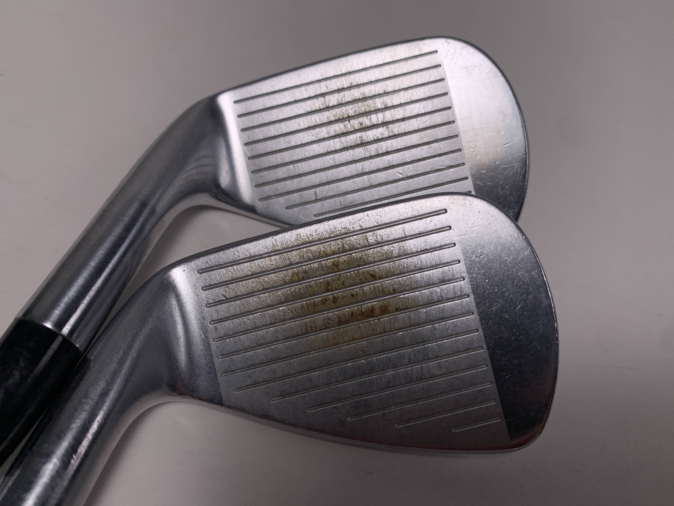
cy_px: 253
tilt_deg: -54.4
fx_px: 506
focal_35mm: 26
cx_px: 337
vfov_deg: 53.1
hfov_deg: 67.3
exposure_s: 1/1585
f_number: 1.8
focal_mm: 4.25
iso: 25
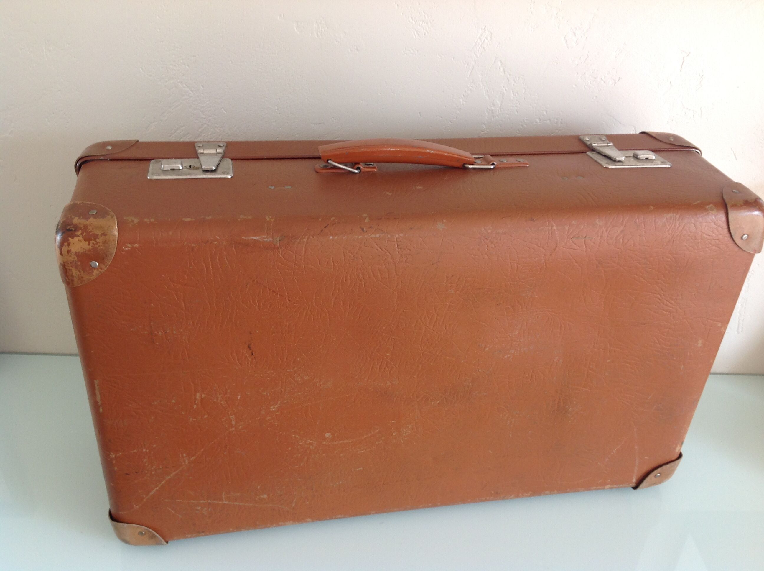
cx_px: 382
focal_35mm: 35
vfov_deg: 40.6
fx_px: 771
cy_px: 286
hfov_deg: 52.7
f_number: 2.4
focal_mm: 4.28
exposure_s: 1/20
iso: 50
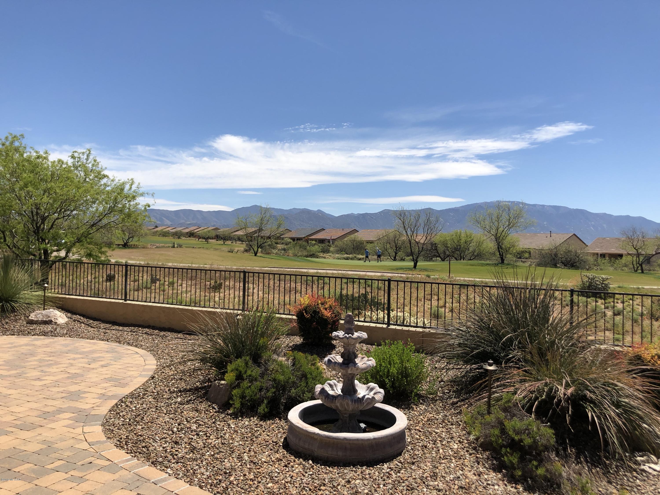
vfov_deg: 49.7
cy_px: 248
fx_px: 534
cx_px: 330
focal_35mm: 28
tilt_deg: -1.8
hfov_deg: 63.4
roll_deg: -1.0
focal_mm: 4
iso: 25
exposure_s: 1/3003
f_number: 1.8
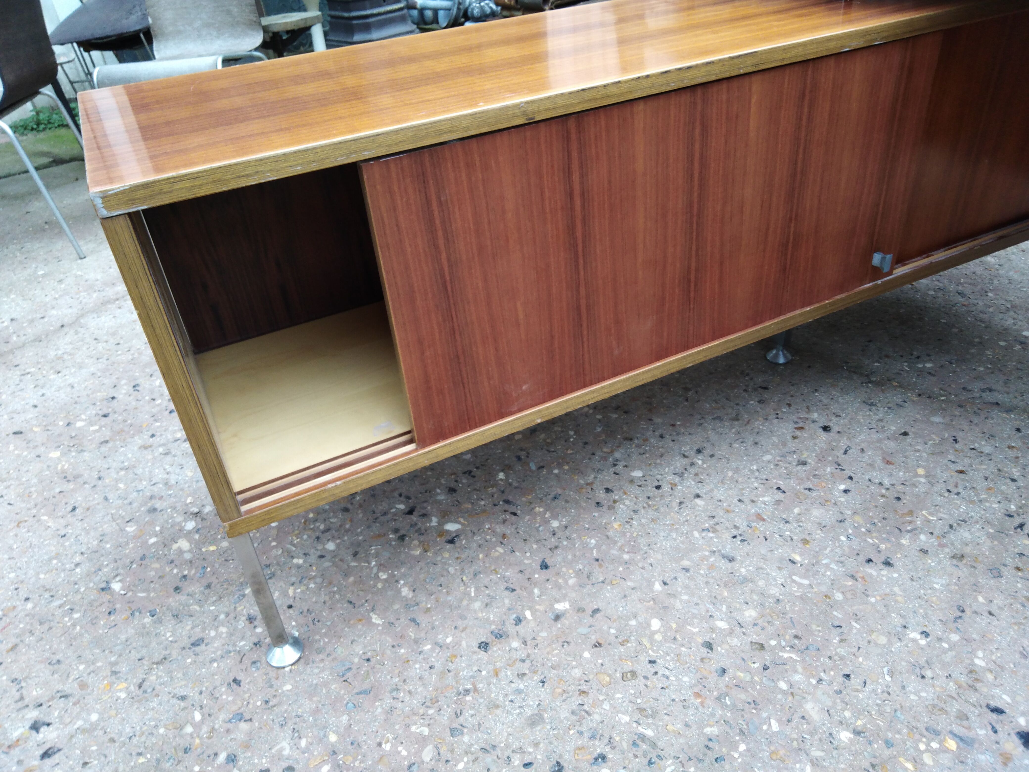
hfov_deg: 67.3
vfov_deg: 53.1
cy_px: 386
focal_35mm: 26
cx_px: 514
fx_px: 773
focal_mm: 3.46
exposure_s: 1/33.3
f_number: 2.2
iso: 186
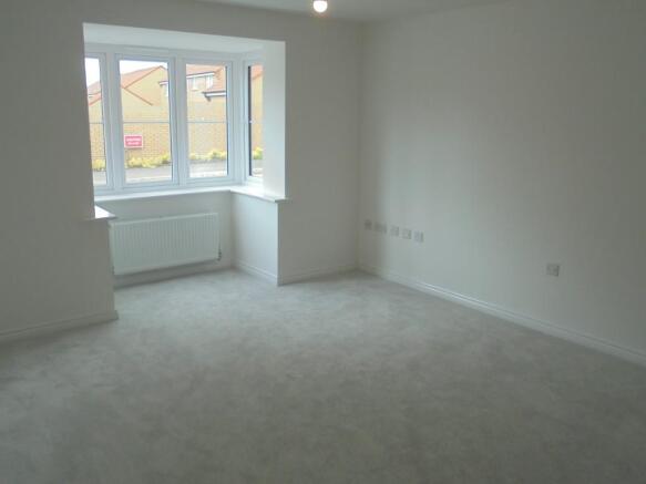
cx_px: 323
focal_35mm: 29
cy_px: 242
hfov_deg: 61.7
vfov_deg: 48.2
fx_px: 541
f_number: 3.7
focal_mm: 5.3
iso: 100
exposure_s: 1/100
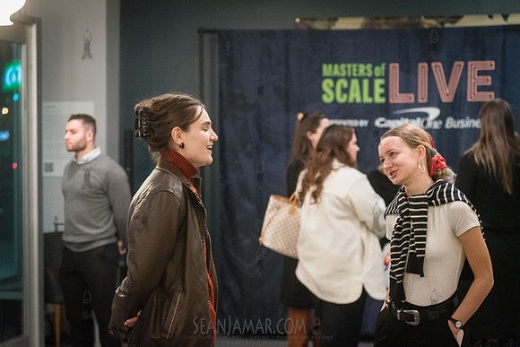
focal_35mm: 83
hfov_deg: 24.3
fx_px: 1206
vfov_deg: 16.4
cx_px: 254
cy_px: 173
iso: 6400
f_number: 3.5
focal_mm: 80
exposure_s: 1/125
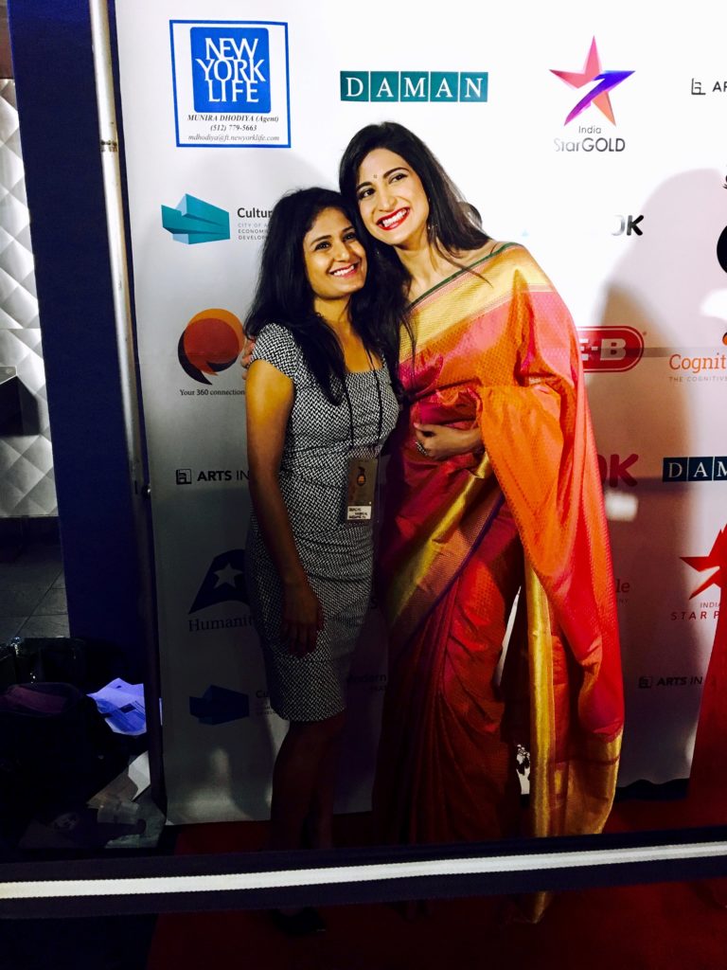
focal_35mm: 29
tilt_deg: -14.4
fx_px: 812
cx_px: 364
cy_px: 485
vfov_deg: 61.7
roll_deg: -0.3
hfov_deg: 48.2
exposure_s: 1/15
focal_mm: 4.15
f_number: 2.2
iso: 200
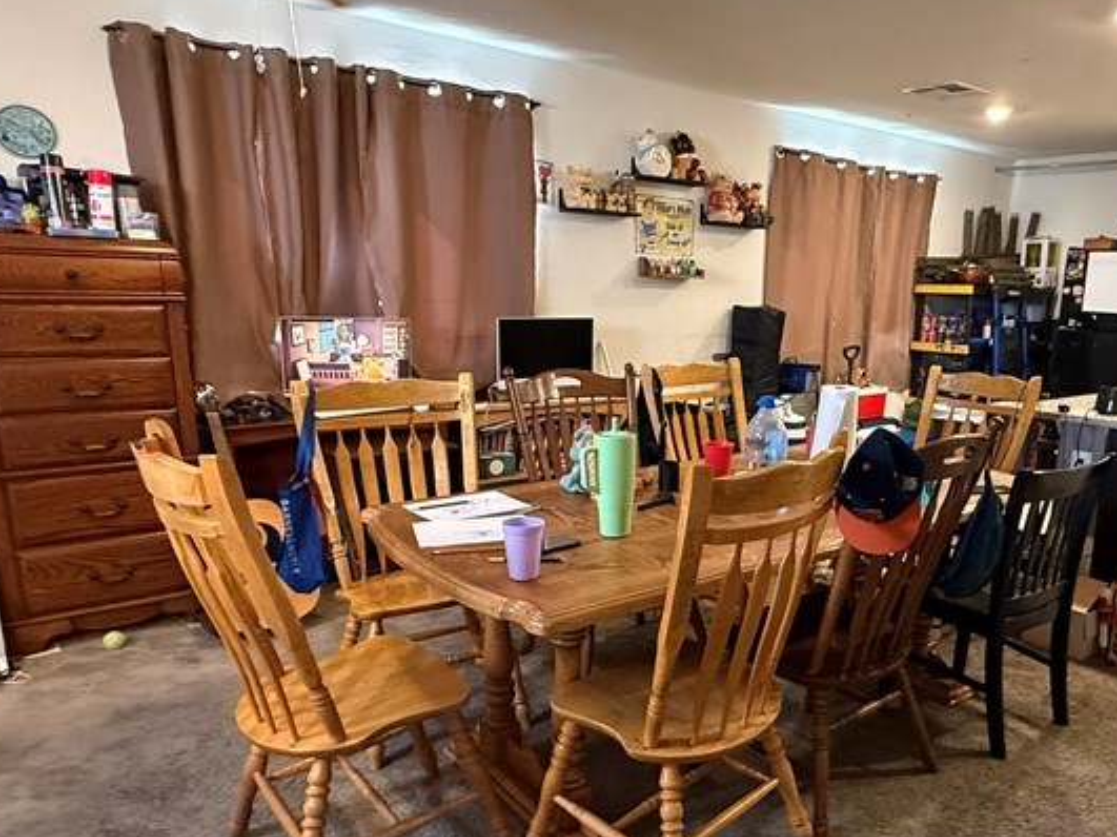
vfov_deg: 51.1
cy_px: 482
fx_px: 871
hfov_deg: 63.7
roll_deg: -1.3
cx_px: 743
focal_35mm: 27
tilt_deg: -12.9
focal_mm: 2.22
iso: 800
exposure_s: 1/60
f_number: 2.2
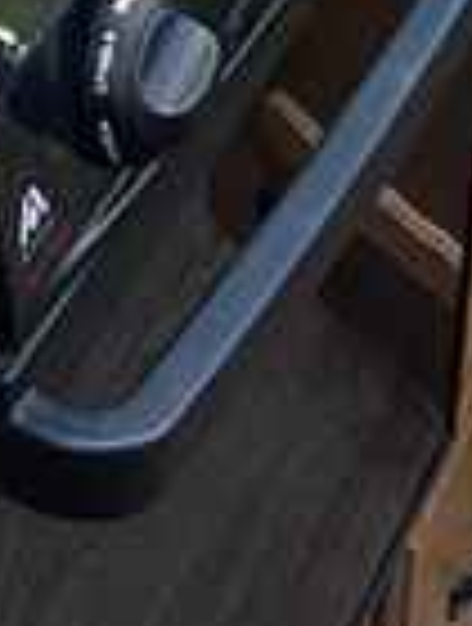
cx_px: -432
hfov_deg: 7.5
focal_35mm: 191
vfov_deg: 8.8
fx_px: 3457
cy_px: -1144
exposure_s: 1/49
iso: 500
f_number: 1.5
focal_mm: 5.7
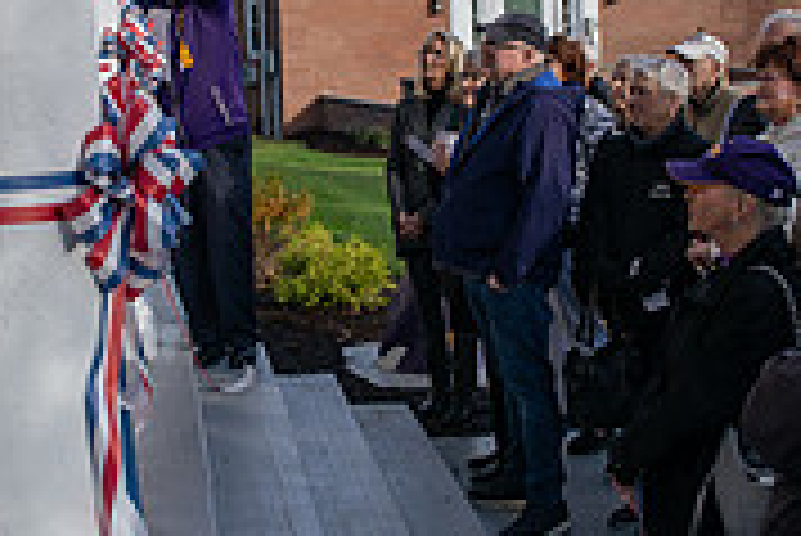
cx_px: 310
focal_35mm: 78
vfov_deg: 17.3
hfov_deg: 25.9
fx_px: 1737
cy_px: 74
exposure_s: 1/500
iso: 100
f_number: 4.5
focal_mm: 24
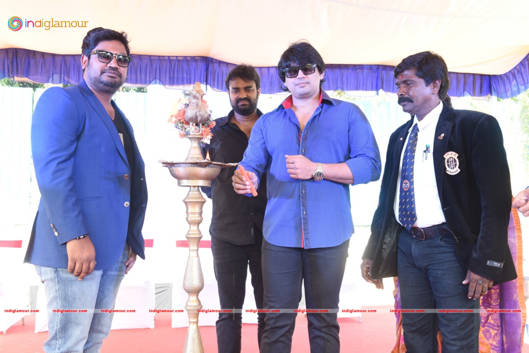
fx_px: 529
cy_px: 176
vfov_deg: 36.9
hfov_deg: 53.1
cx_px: 264
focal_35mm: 36
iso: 500
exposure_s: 1/60
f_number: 6.3
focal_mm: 36
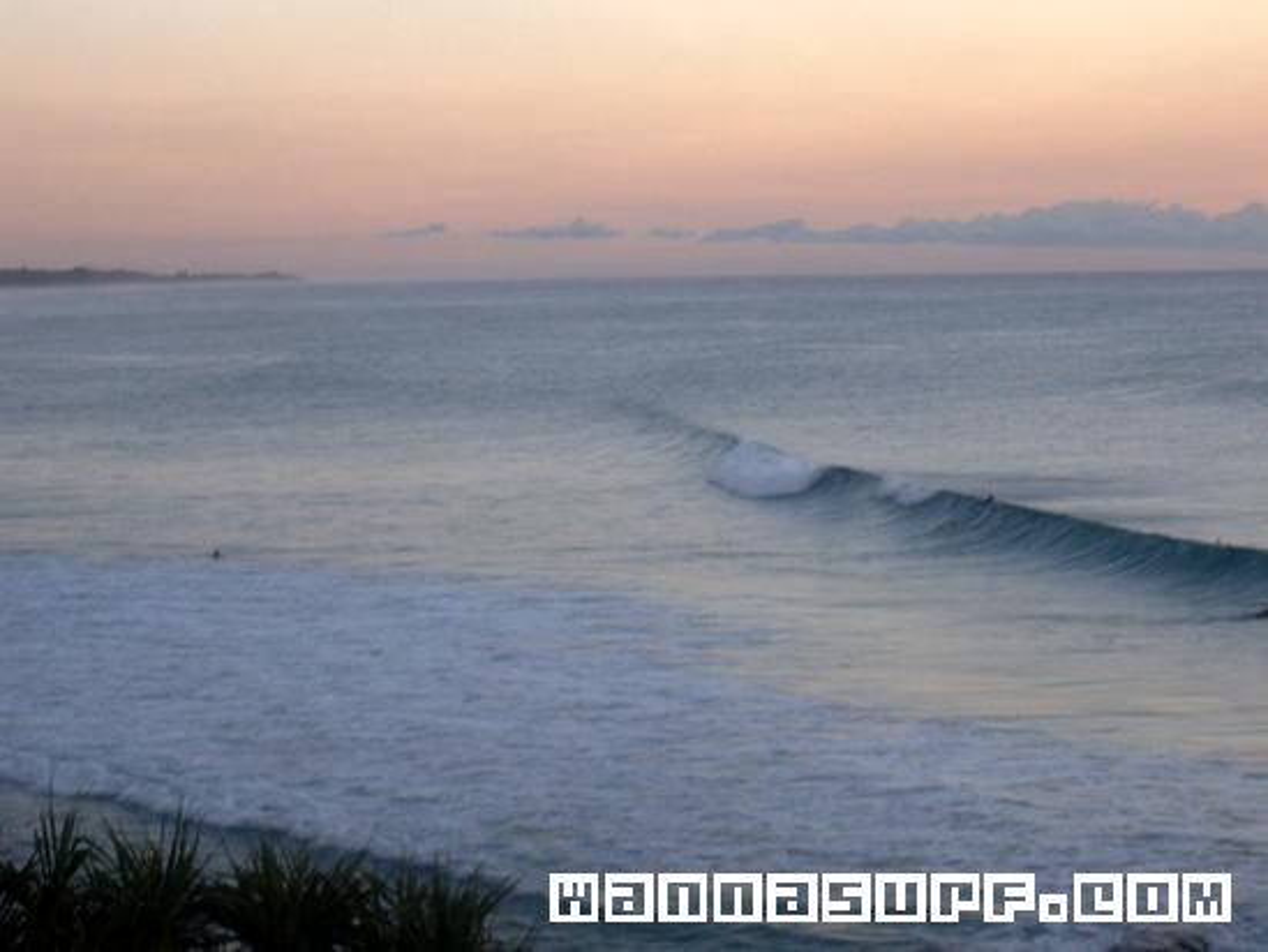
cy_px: 476
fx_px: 3847
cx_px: 634
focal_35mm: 105
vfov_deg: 14.1
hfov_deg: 18.7
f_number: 4.64
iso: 100
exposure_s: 1/35
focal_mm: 16.2
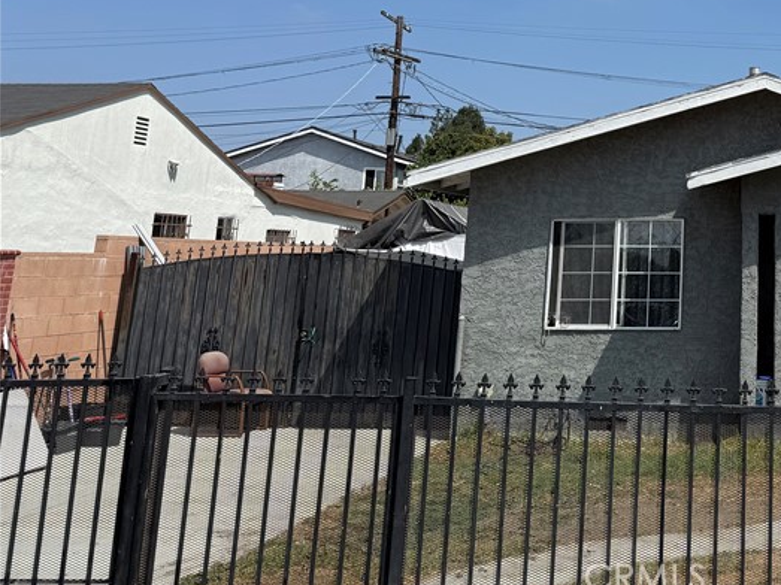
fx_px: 1060
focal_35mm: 47
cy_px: 25
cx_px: 763
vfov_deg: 29.2
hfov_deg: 36.7
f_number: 1.78
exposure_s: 1/5714
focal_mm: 6.76
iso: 80
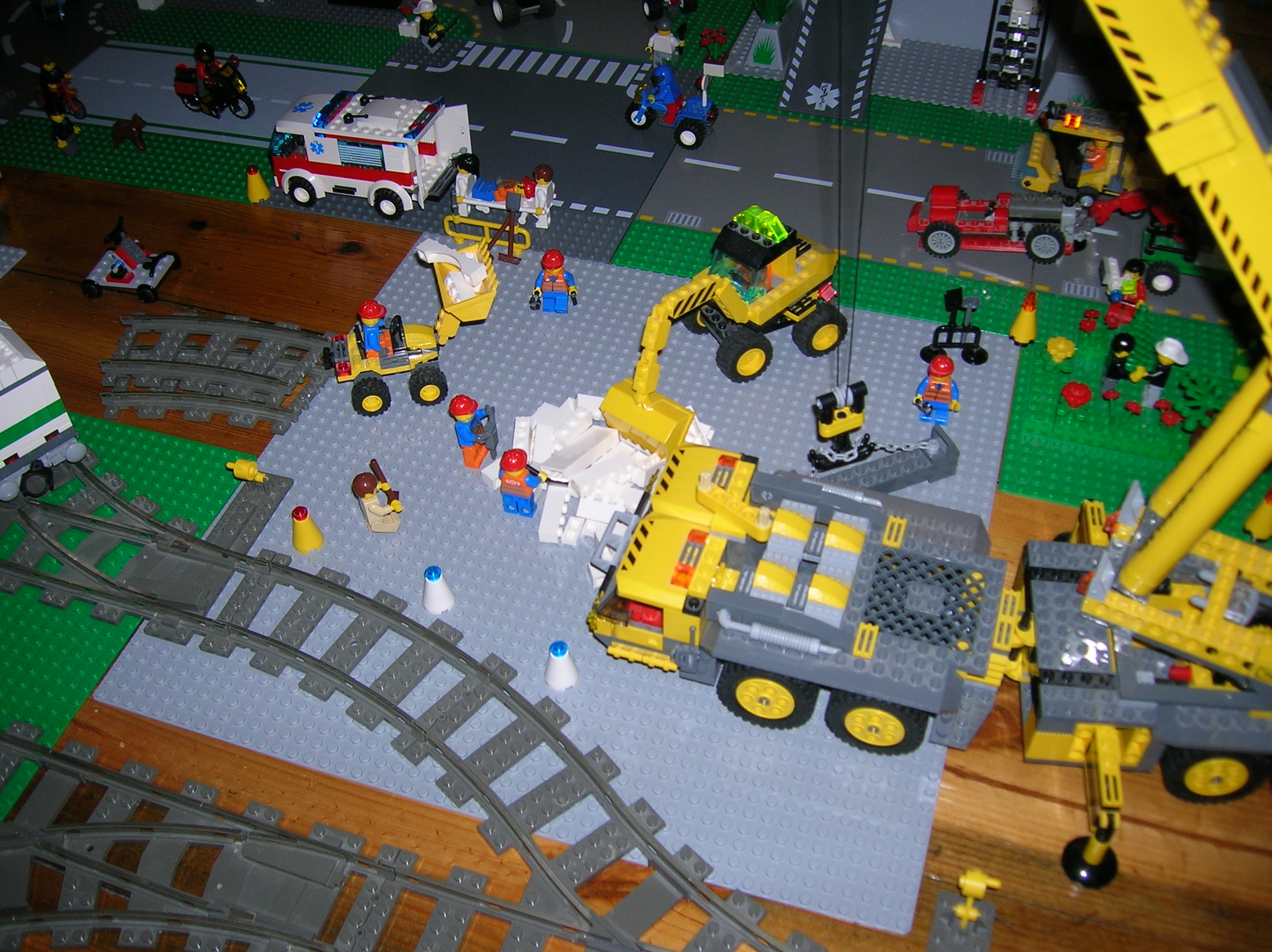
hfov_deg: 54.0
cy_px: 476
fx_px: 1248
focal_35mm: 34
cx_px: 636
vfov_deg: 41.7
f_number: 2.9
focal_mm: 5.7
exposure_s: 1/60.1
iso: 50
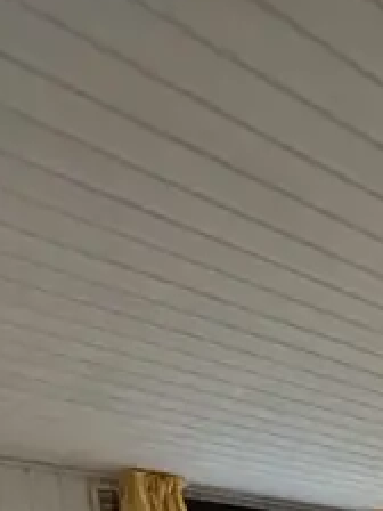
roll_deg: +0.0
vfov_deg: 25.8
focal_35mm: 50
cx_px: 529
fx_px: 738
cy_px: 805
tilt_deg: -9.4
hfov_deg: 24.5
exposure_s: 1/50
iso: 320
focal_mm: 2.22
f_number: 2.2
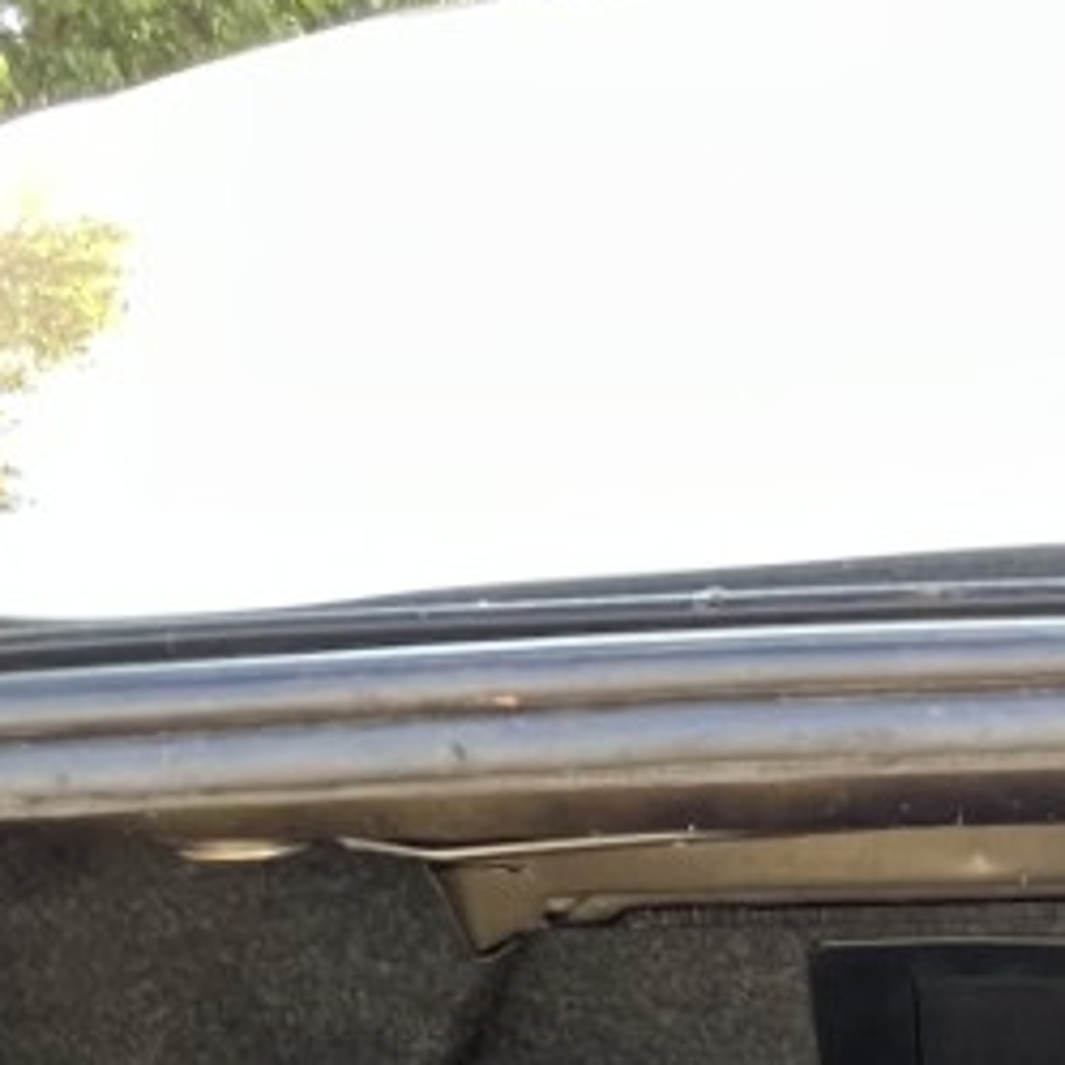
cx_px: 971
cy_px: 1901
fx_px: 1497
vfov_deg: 22.6
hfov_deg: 36.6
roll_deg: -1.3
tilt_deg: -40.2
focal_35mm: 43
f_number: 1.8
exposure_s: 1/99
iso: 200
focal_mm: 1.57
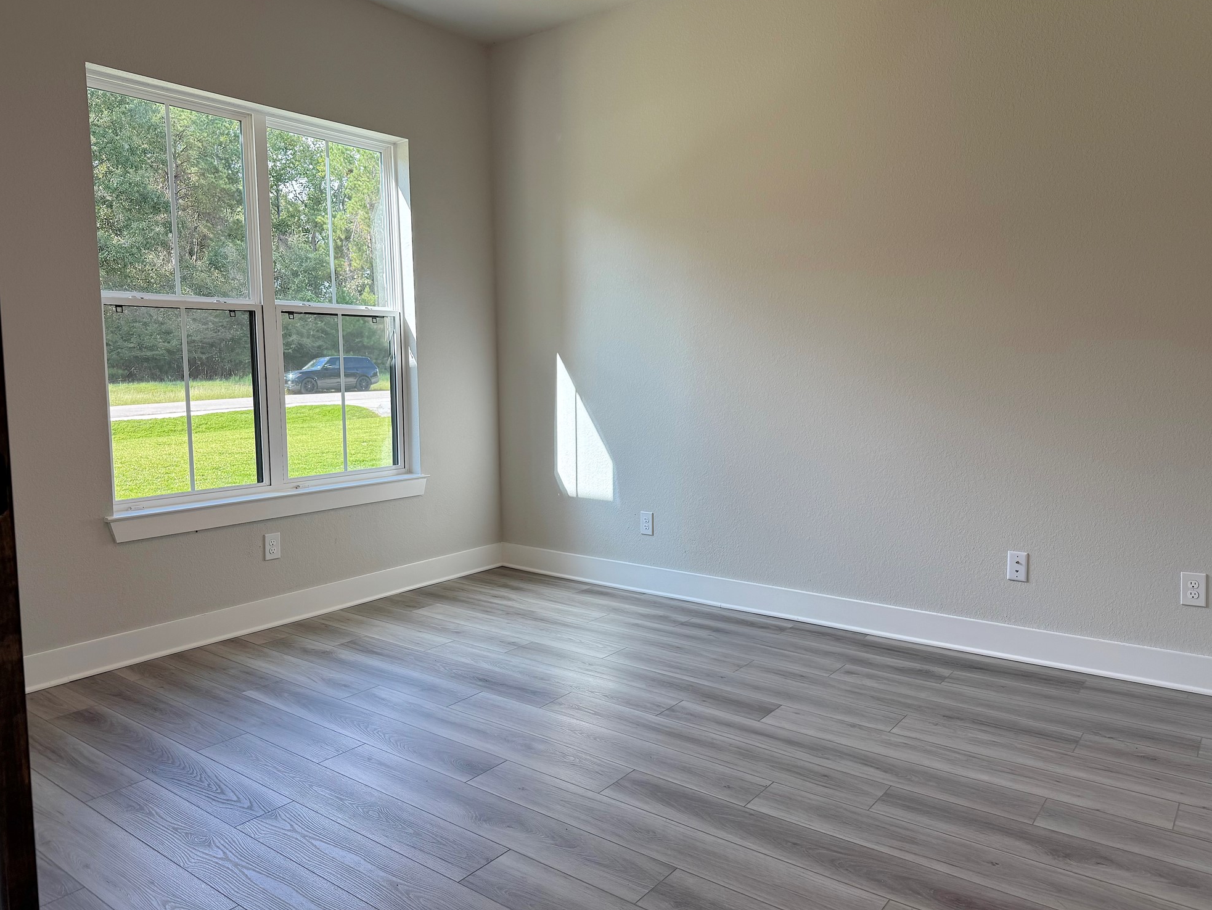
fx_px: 875
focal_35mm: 25
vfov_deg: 54.9
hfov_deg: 69.4
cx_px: 620
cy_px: 445
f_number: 1.78
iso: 80
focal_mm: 6.76
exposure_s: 1/225
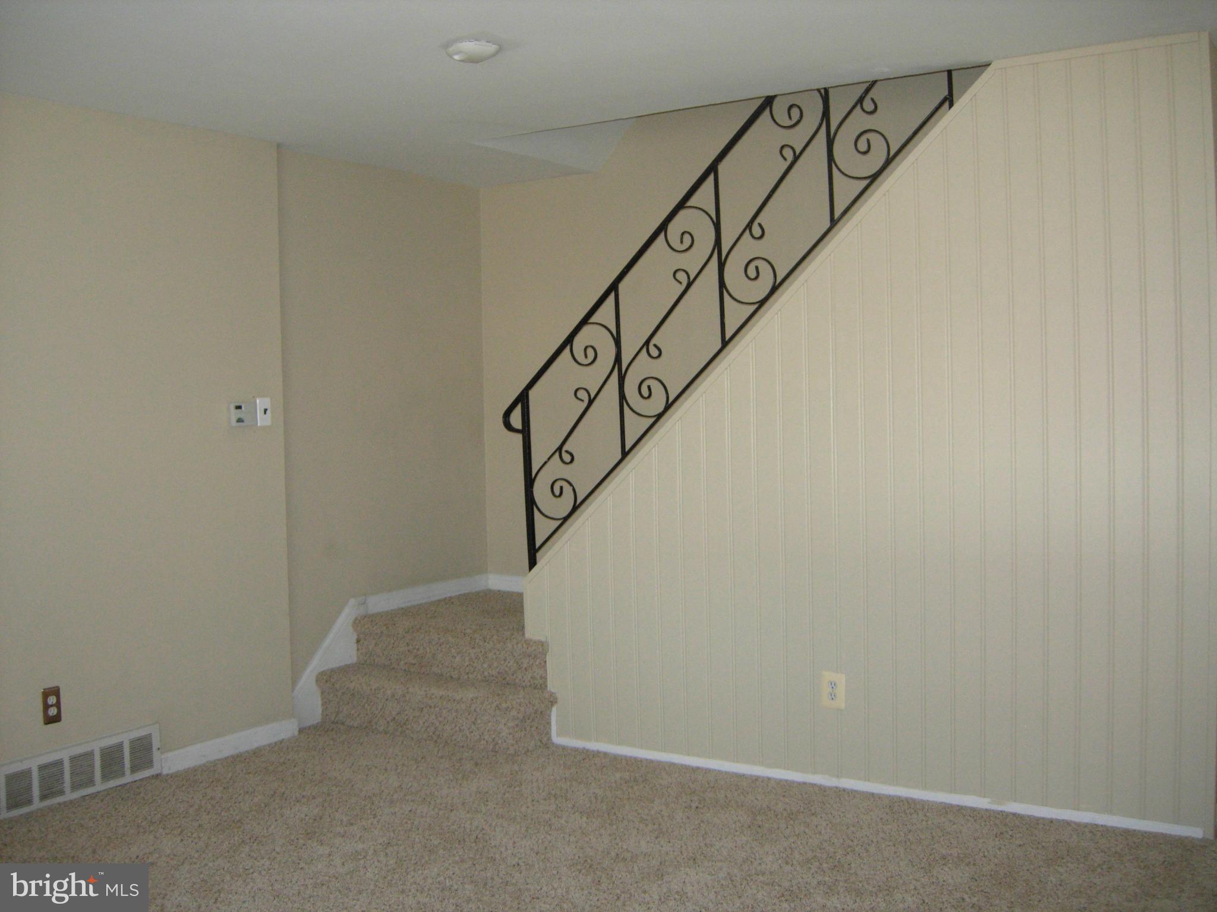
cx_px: 608
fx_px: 1266
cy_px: 456
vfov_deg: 39.7
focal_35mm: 36
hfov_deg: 51.4
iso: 163
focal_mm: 7.5
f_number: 2.7
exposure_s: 1/148
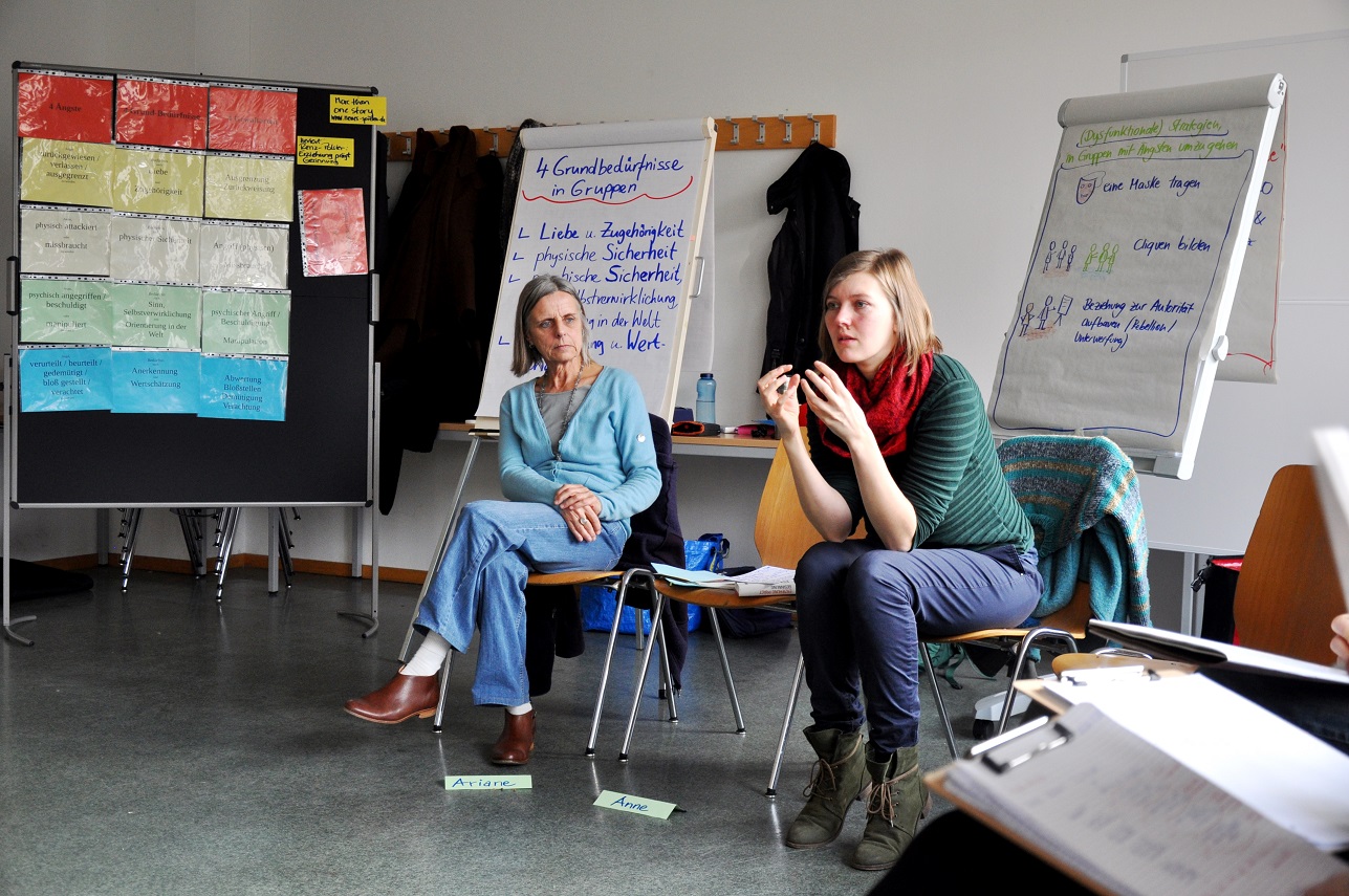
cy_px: 448
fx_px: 1684
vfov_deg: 29.8
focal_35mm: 45
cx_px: 674
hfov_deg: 43.6
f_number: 4.2
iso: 560
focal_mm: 30
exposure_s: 1/60
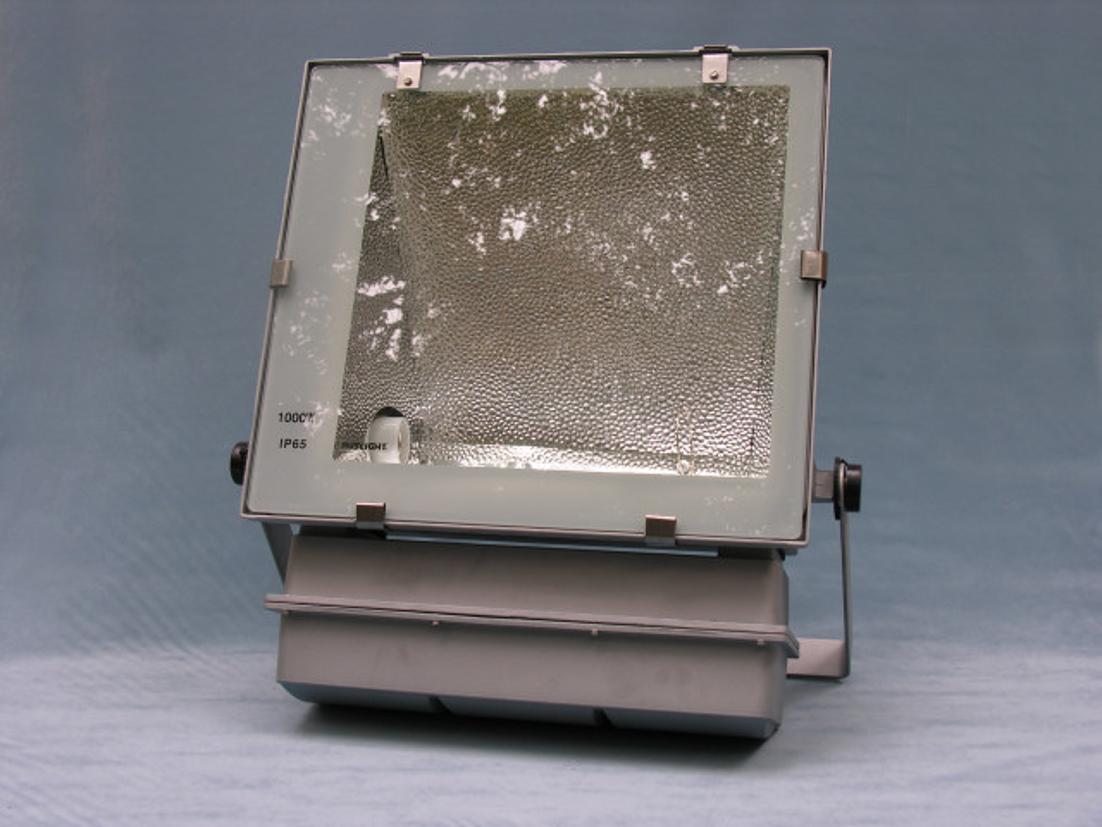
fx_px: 1592
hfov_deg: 38.2
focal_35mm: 50
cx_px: 551
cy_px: 414
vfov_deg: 29.1
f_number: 3.5
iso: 50
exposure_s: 1/51.8
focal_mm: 12.7
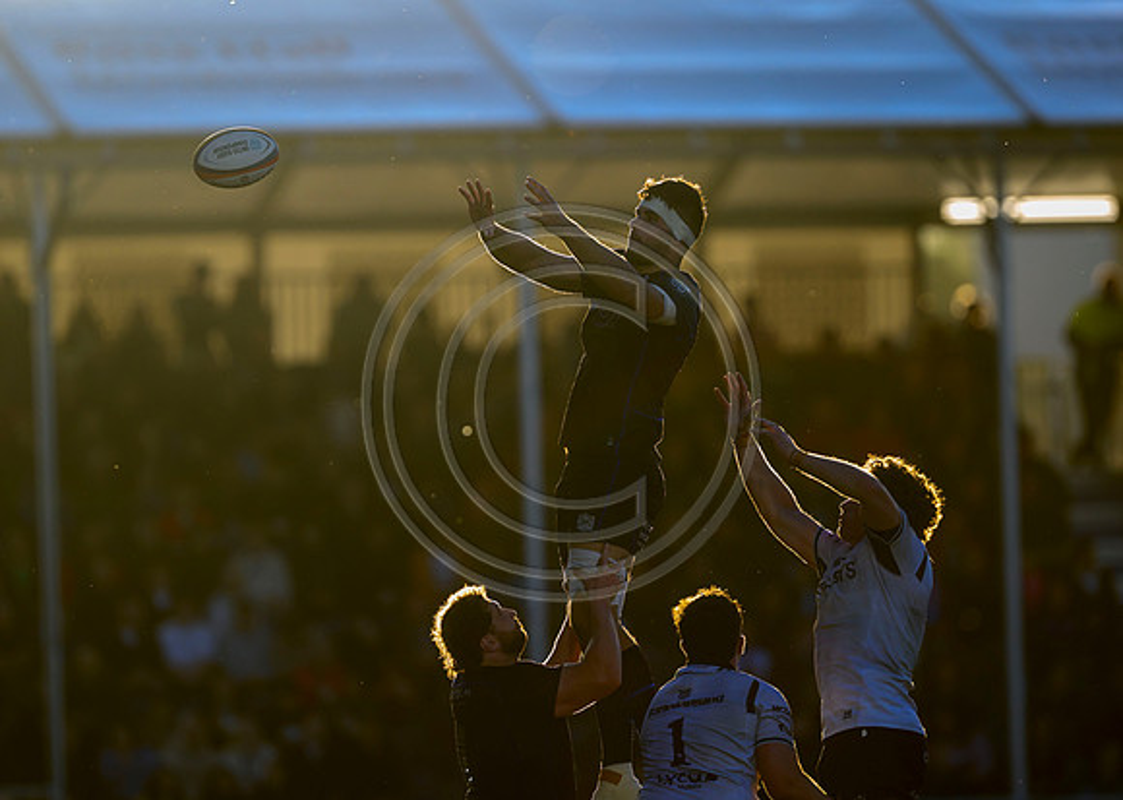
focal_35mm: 454
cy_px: 376
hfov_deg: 4.5
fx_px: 14451
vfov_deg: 3.2
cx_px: 643
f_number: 3.5
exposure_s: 1/3200
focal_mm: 400
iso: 1250
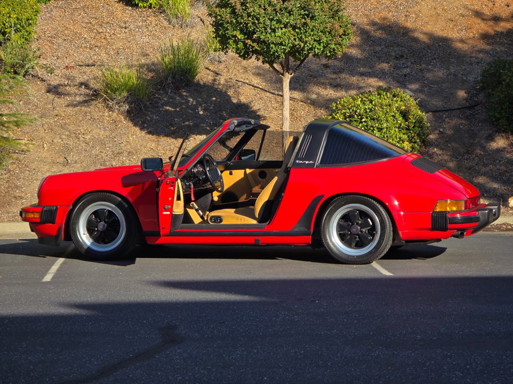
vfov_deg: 12.9
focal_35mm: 115
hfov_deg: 17.1
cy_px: 192
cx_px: 256
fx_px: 1704
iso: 64
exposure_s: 1/907
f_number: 3.4
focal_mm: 18.6
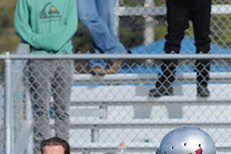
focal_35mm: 1253
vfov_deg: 1.1
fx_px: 8045
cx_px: 164
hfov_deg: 1.6
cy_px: 307
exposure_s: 1/500
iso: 200
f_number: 9
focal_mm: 300
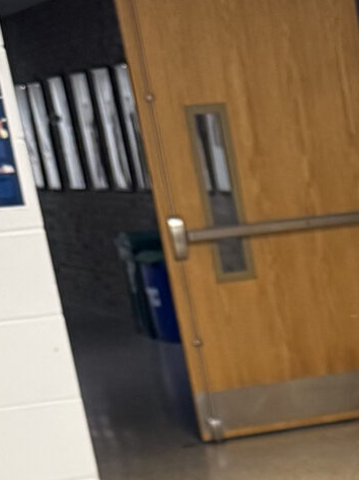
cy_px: 900
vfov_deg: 13.4
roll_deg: +4.4
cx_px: 765
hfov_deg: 10.3
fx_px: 1800
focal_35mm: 130
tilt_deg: -24.1
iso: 320
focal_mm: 6.76
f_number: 1.78
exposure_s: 1/60
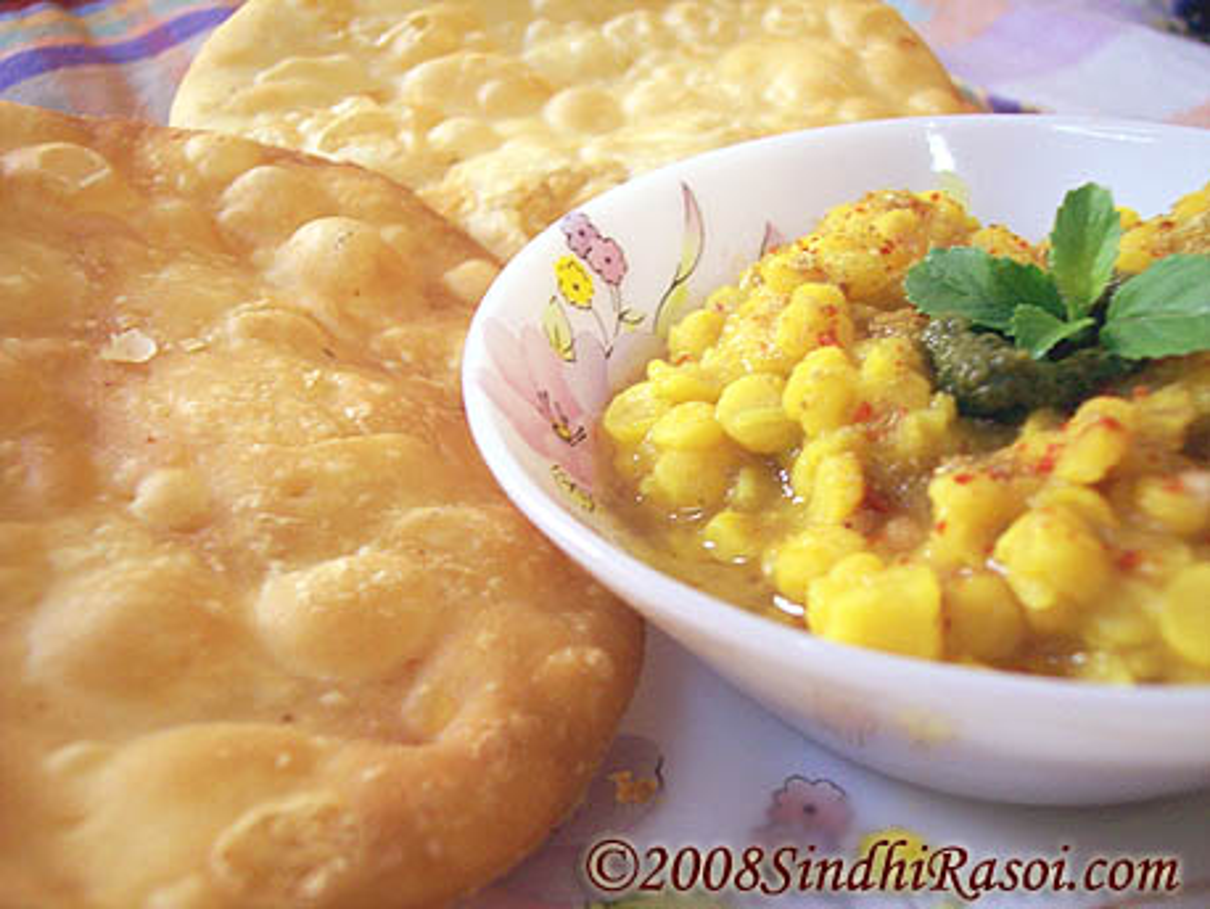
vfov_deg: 36.9
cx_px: 605
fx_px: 1364
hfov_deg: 47.8
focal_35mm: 39
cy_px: 454
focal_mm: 8
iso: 200
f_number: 3.4
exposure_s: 1/15
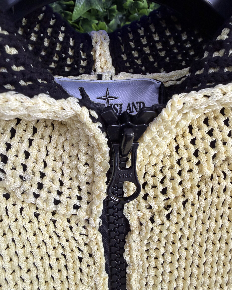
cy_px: 159
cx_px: 120
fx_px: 223
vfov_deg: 65.9
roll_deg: -0.5
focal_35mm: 26
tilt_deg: -13.2
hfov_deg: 54.9
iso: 160
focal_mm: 2.22
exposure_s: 1/84
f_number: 2.2
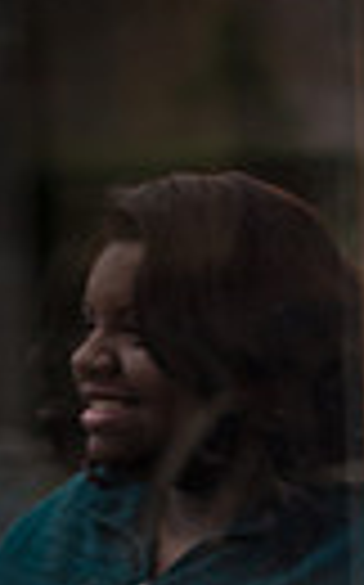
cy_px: 774
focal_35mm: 176
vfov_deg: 11.6
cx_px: 598
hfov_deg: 7.3
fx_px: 2800
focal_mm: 50
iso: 200
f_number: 1.4
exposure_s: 1/80
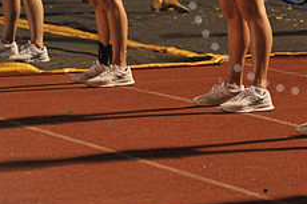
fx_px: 3332
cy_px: -33
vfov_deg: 3.5
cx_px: 311
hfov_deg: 5.3
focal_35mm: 391
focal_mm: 155
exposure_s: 1/200
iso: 5000
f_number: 5.6
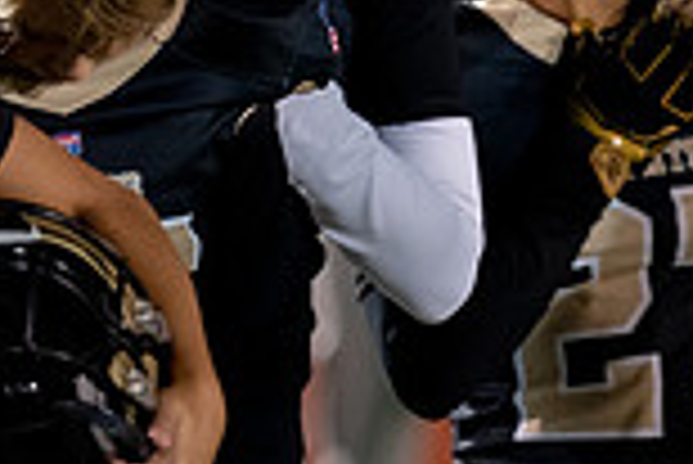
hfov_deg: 3.0
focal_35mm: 676
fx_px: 13025
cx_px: 468
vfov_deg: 2.0
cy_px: 115
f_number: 2.8
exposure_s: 1/320
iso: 3200
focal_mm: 180
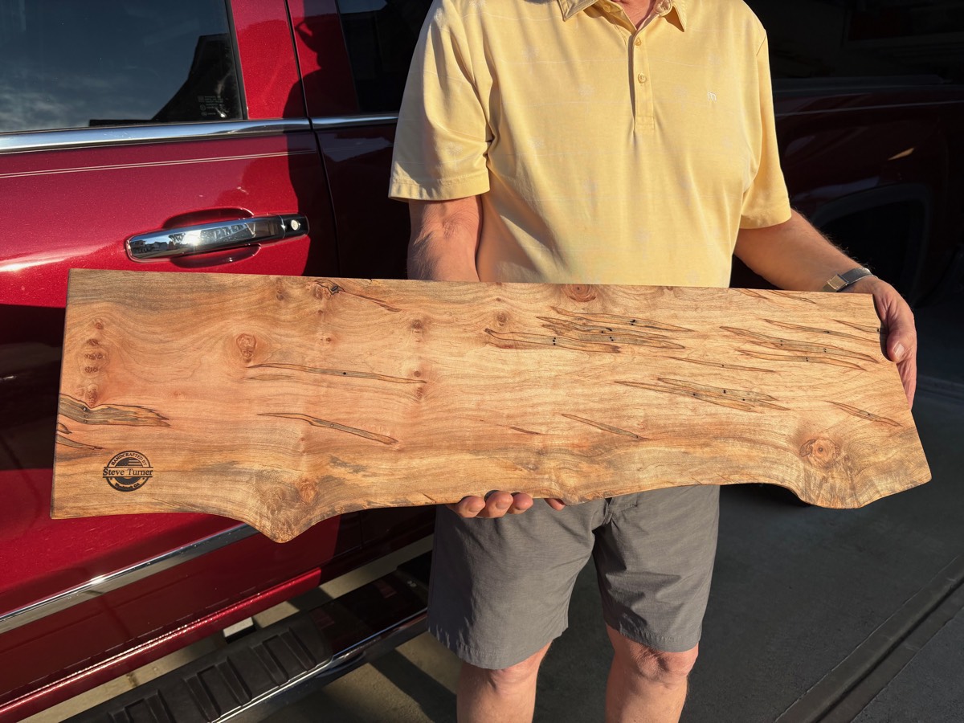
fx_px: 724
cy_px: 362
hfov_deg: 67.3
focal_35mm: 26
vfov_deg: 53.1
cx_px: 482
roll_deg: -1.7
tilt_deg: -15.9
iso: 50
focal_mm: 5.96
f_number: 1.6
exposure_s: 1/2985
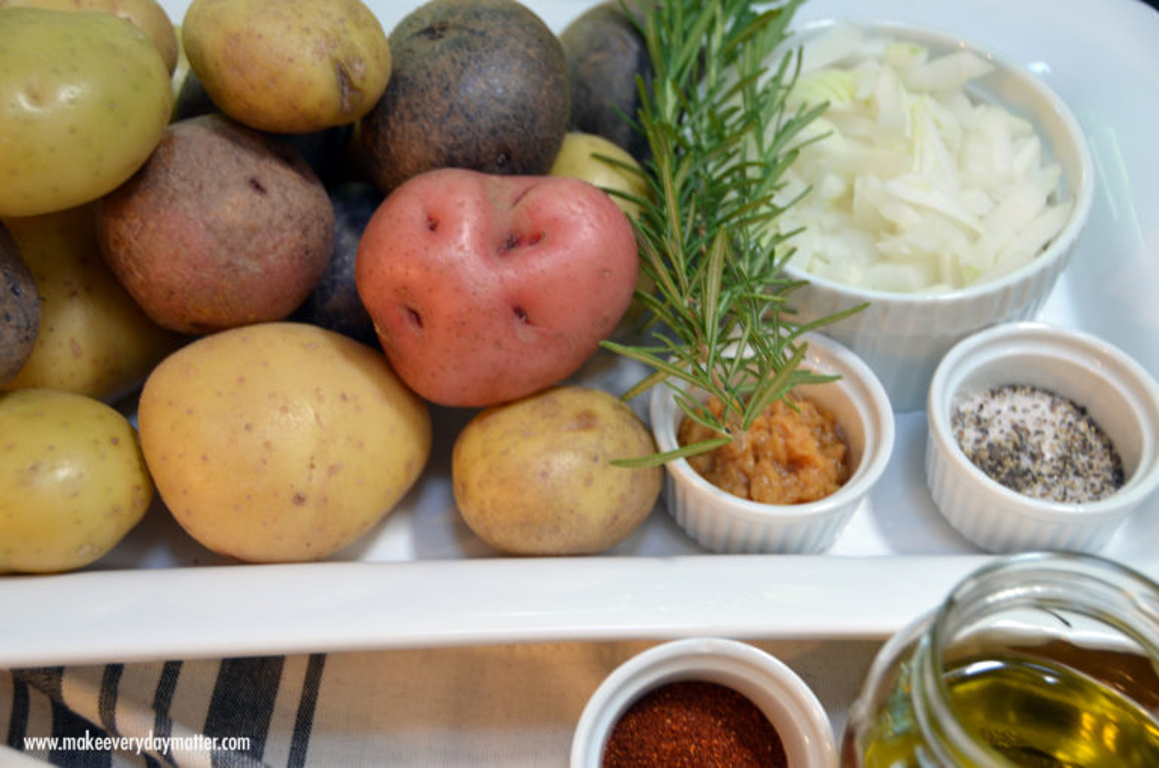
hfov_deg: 27.0
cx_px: 580
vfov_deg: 18.1
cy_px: 384
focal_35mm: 75
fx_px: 2410
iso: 560
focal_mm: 50
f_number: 5.6
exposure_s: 1/30
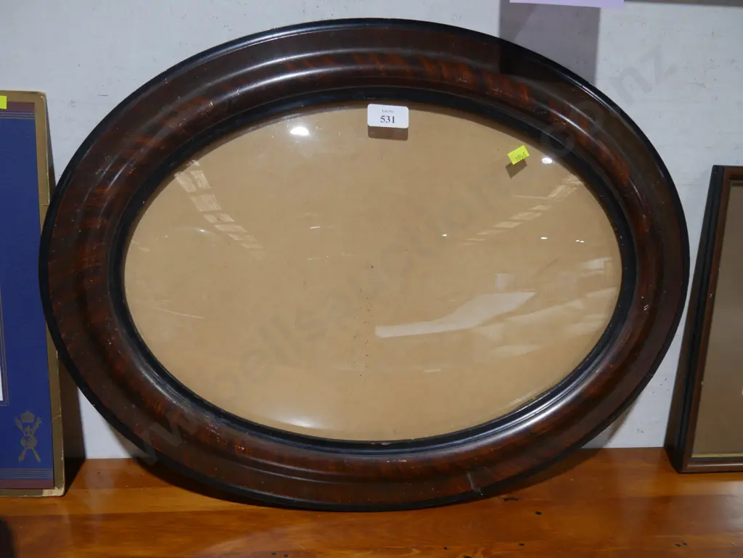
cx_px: 372
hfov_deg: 56.8
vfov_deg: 44.2
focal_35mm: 32
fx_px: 687
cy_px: 279
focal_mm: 16
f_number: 3.6
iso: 320
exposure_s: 1/60
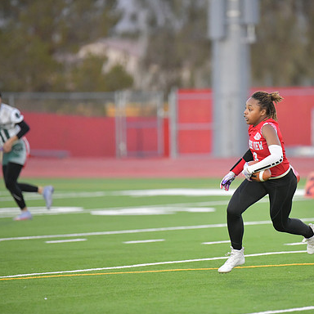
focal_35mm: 385
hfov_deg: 4.5
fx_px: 3951
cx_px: 229
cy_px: 157
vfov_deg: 4.6
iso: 5000
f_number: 2.8
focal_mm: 300
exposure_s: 1/3200
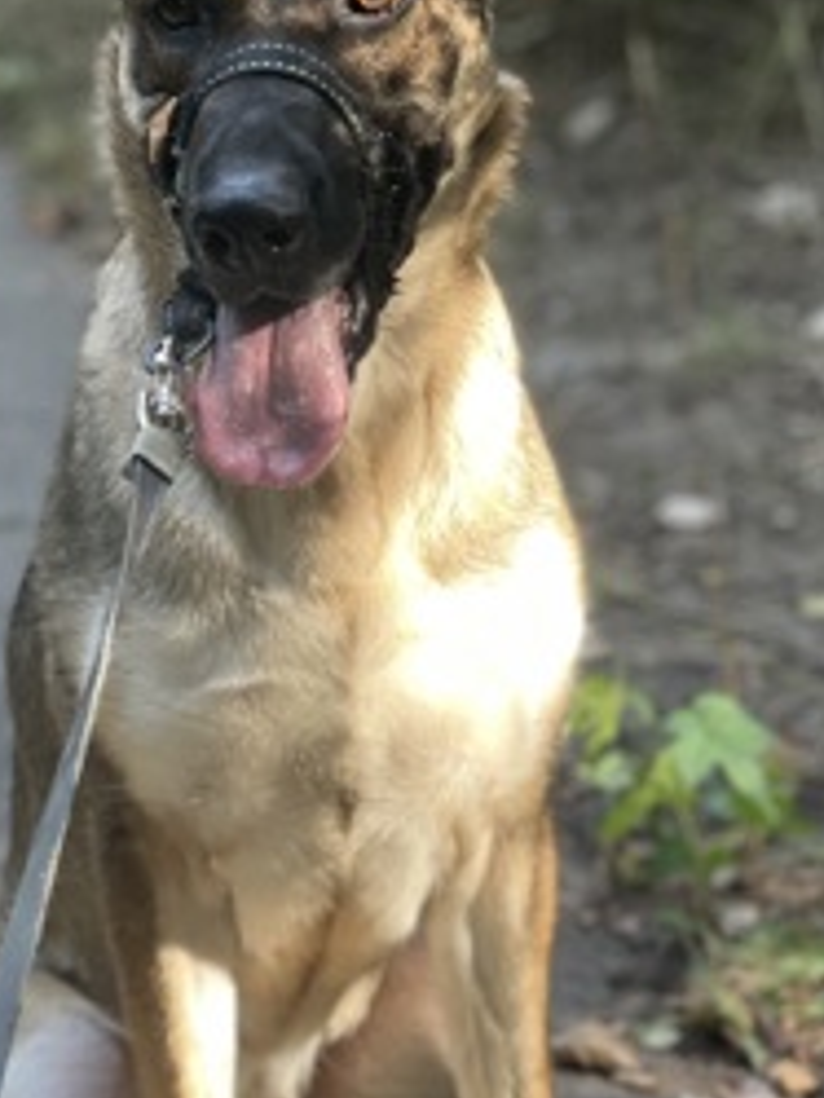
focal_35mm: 133
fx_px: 4218
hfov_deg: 11.2
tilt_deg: -12.9
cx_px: 297
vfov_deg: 14.8
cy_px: 582
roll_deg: +2.2
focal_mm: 7.5
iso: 160
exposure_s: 1/121
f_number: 2.2
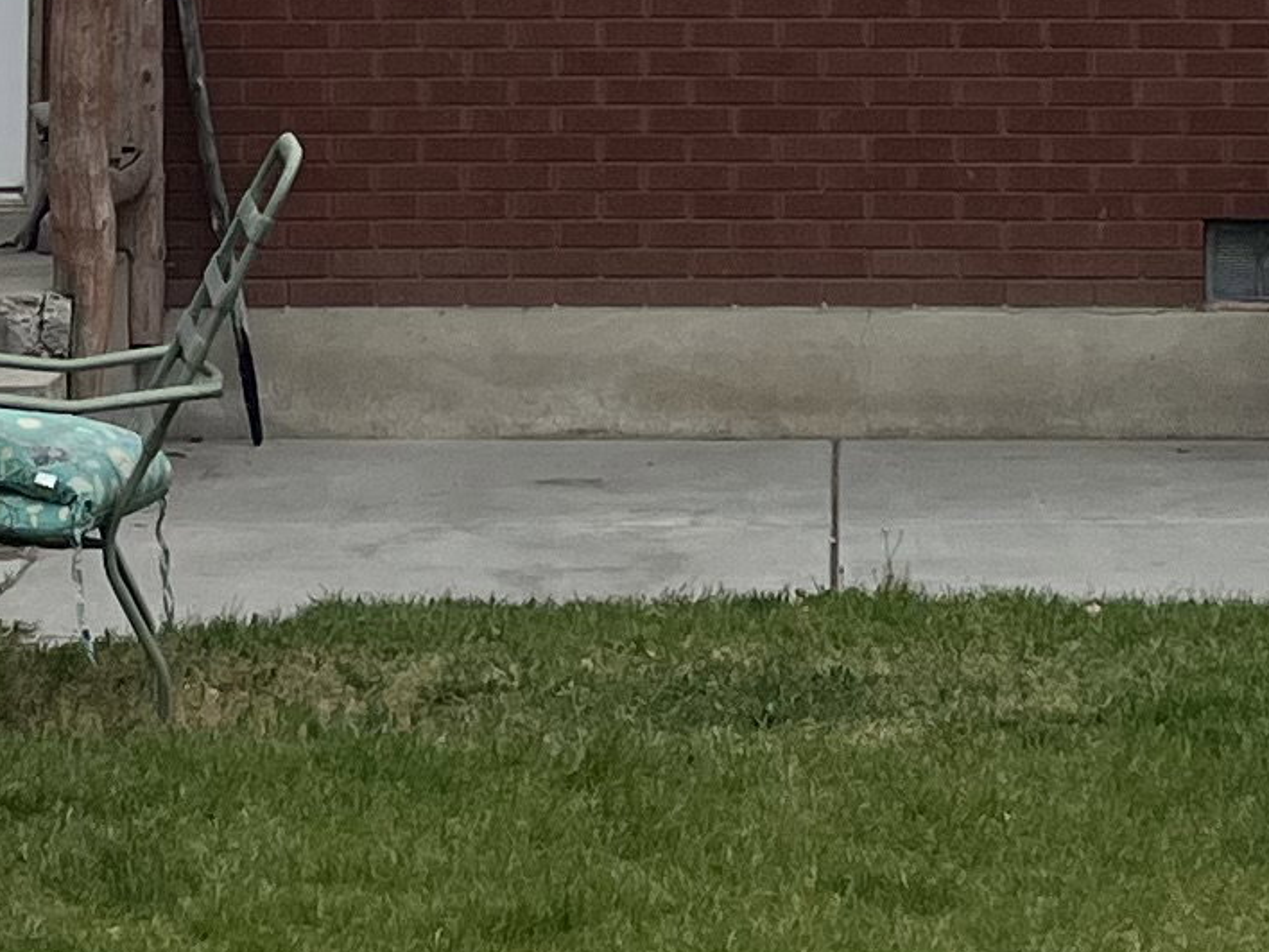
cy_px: -701
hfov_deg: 13.3
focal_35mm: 148
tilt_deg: +5.5
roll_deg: +0.0
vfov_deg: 9.6
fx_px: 5426
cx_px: 737
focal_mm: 5.1
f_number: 1.6
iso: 50
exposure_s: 1/6494
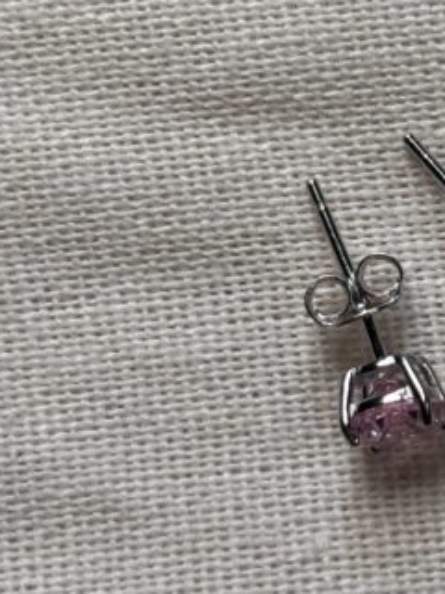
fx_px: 2228
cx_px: 456
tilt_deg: -77.3
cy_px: 286
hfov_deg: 11.3
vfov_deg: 15.2
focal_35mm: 130
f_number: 1.6
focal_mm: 5.96
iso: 32
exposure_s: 1/520
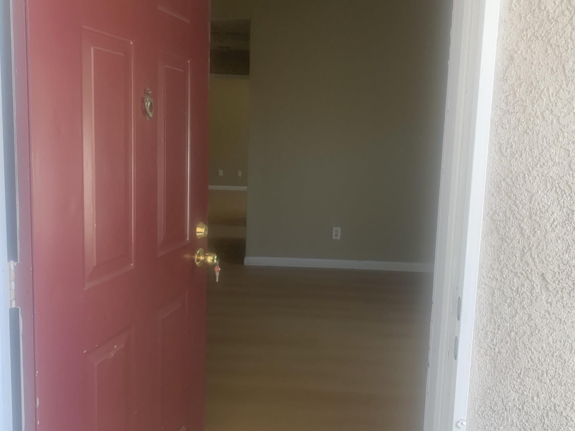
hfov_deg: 60.0
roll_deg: -1.1
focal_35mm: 30
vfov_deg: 46.7
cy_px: 195
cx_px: 291
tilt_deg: -6.8
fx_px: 498
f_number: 1.8
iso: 100
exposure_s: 1/109
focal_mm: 4.25
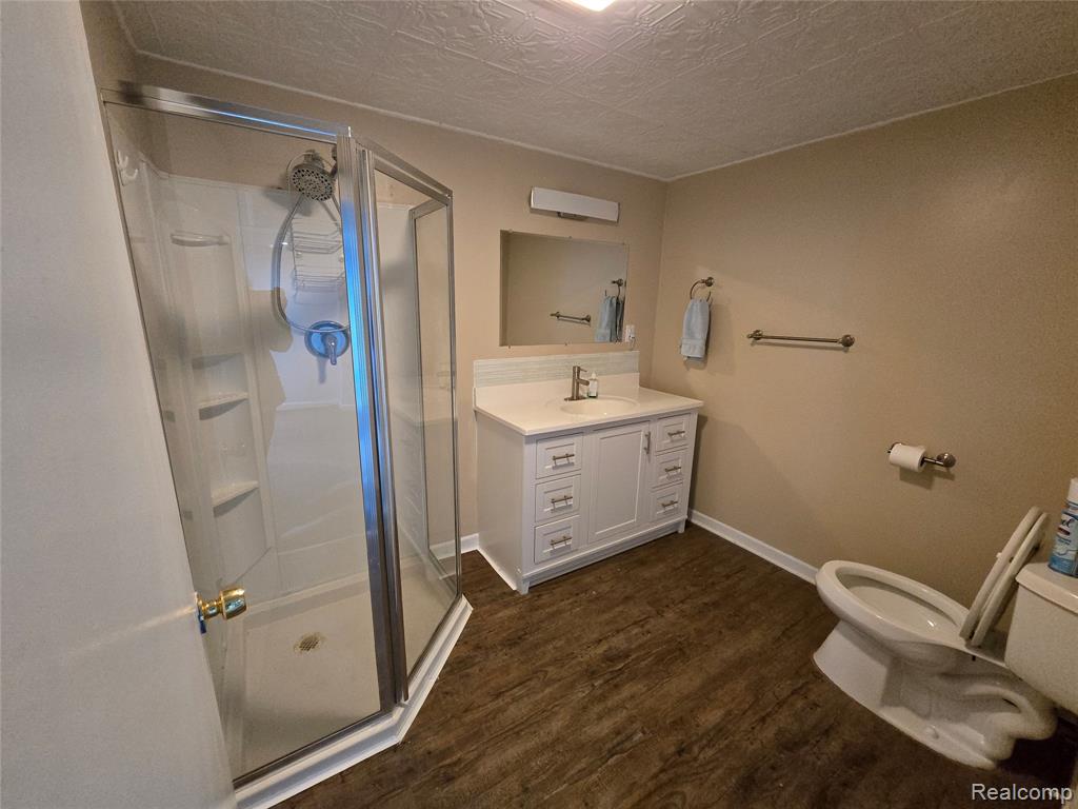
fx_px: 405
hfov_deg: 106.2
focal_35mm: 13
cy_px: 404
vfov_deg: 89.9
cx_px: 539
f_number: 2.2
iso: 1250
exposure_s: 1/60
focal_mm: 2.2
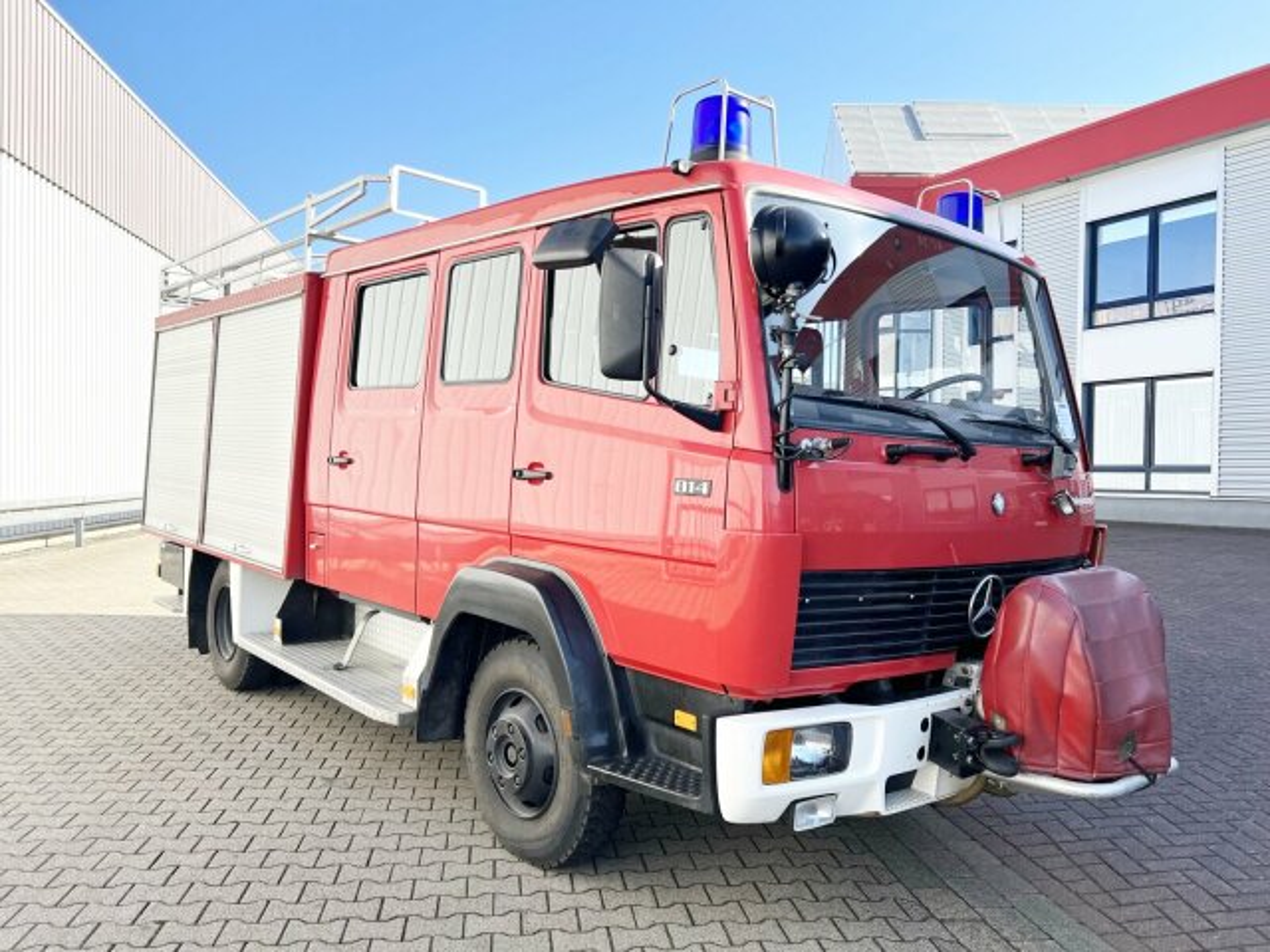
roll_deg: -0.1
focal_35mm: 26
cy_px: 476
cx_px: 635
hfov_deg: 67.3
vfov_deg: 53.1
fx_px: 954
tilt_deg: -0.9
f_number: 1.5
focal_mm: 5.7
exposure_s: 1/1901
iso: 50
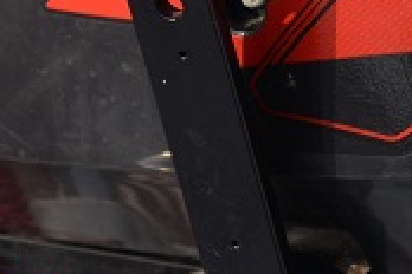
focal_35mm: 376
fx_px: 4303
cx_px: 677
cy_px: -171
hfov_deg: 5.4
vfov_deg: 3.6
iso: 200
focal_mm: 82
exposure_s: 1/500
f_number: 5.6
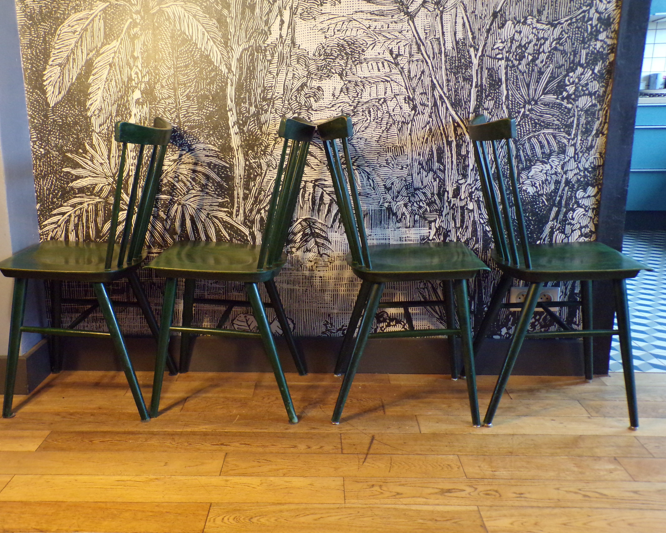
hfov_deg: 52.8
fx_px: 670
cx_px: 314
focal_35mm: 34
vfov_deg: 43.4
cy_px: 265
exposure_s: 1/10
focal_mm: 5.8
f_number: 3.2
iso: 400
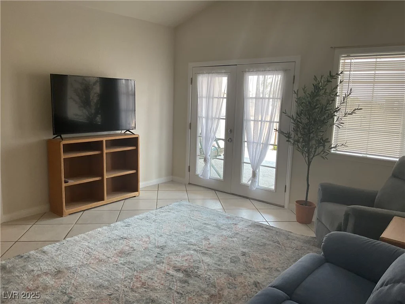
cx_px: 202
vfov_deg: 48.2
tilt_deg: -11.5
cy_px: 152
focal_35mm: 29
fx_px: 339
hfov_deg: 61.7
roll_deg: -3.9
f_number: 1.8
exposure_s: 1/120
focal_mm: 3
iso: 32
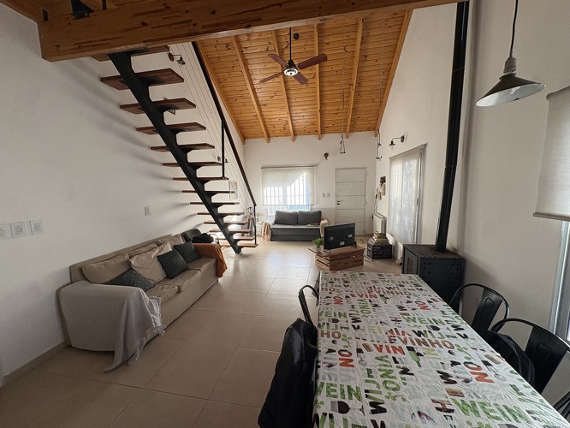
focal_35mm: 14
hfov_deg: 102.0
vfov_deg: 85.7
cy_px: 214
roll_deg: +2.3
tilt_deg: -7.1
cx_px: 285
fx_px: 231
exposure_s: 1/99
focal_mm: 2.22
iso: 125
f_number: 2.2
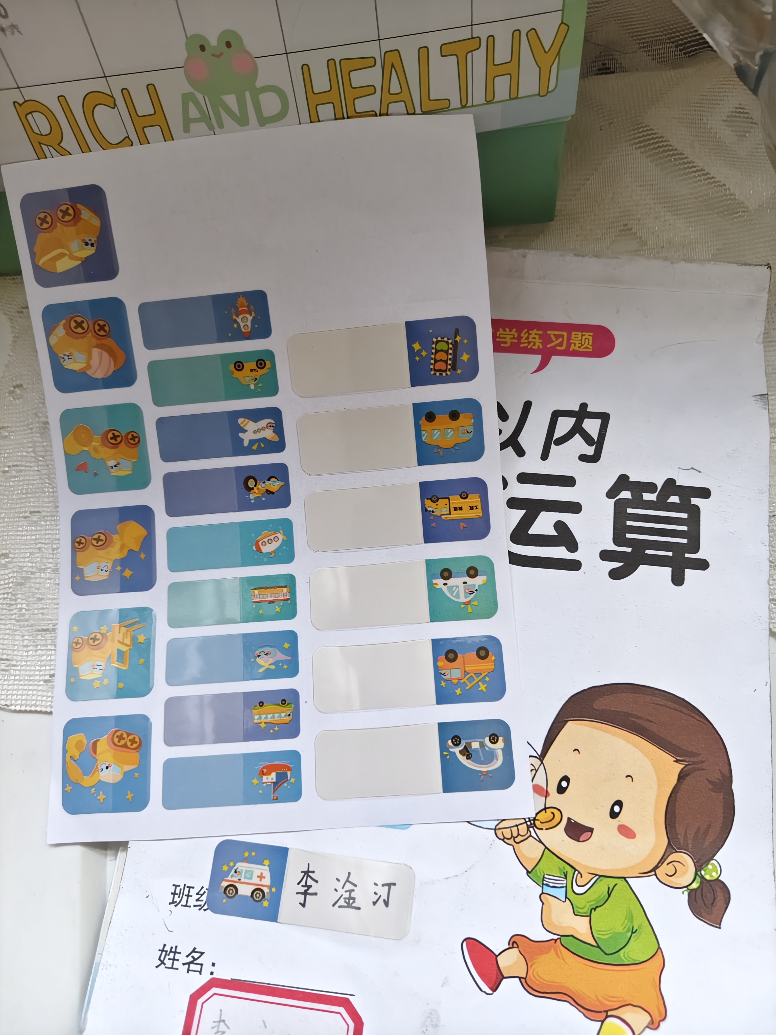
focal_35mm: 23
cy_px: 518
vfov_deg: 73.9
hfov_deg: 58.9
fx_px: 687
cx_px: 388
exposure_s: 1/50
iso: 556
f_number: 1.88
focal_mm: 5.56
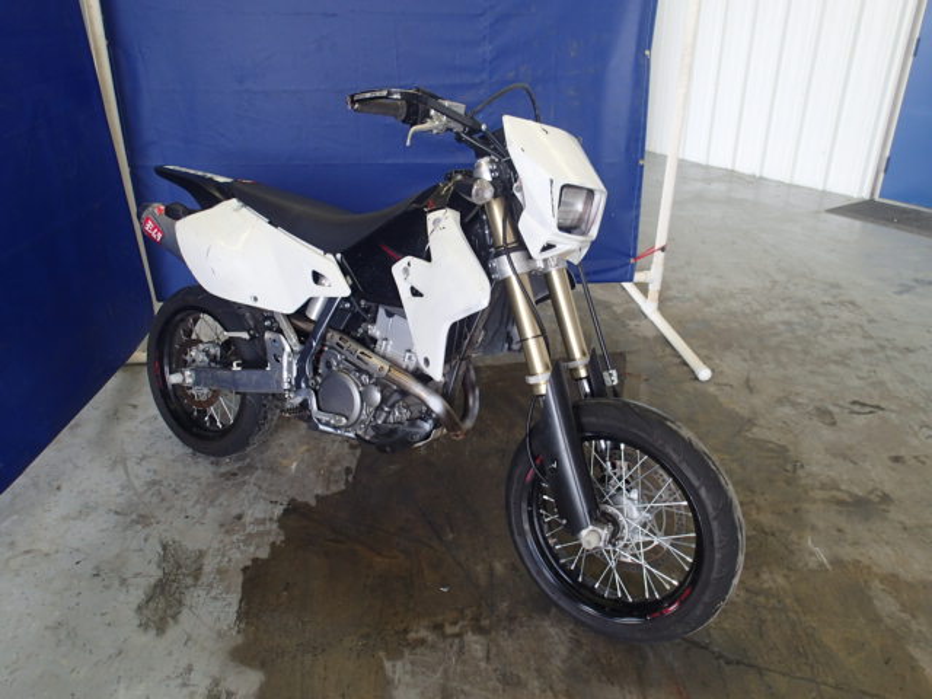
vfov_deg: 54.9
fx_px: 673
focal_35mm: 25
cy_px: 350
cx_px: 466
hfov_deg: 69.4
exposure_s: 1/80
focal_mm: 4.5
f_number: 2.8
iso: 100
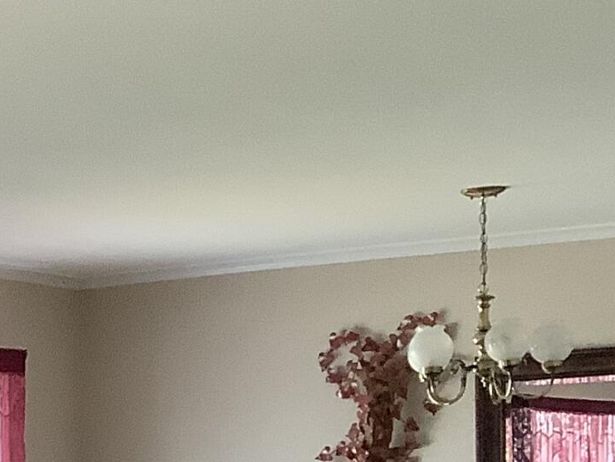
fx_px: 2311
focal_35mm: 130
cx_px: -543
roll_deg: +0.8
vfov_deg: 11.1
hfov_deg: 13.4
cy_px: 644
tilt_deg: -3.7
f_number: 2.4
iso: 80
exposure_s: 1/60
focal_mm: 3.3
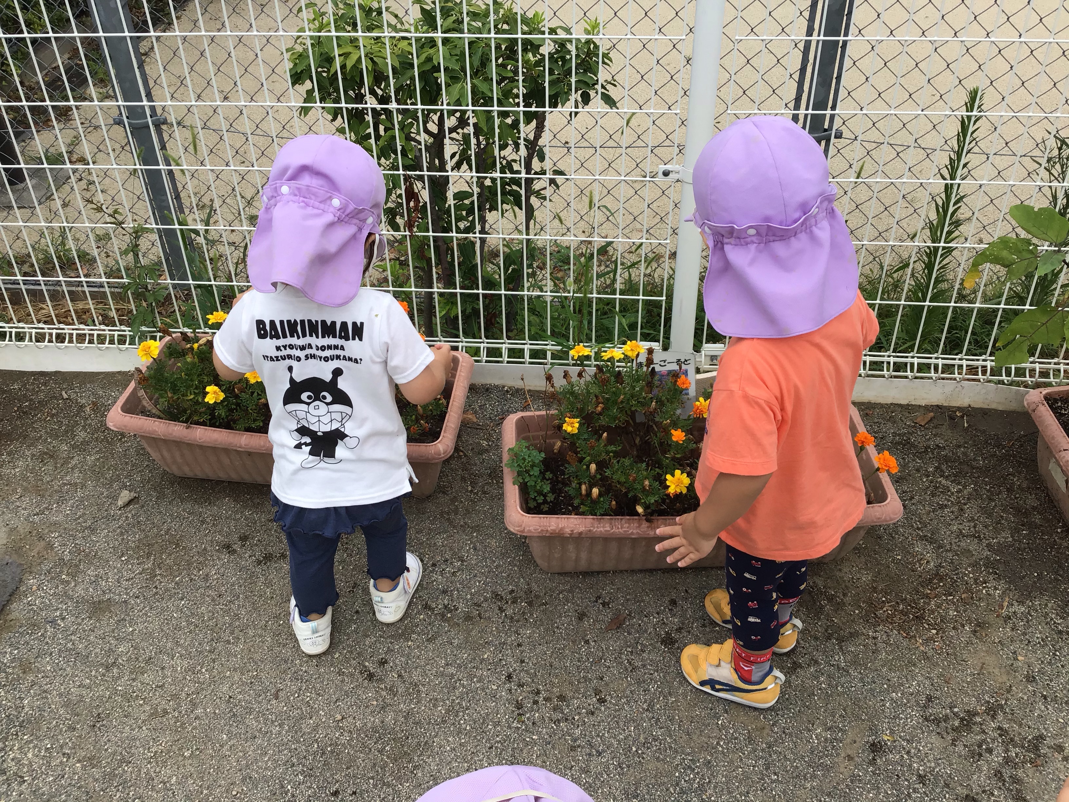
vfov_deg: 45.4
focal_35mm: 31
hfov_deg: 58.4
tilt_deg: -41.0
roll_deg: +0.0
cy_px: 401
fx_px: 957
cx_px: 534
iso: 25
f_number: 2.4
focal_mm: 3.3
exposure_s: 1/231
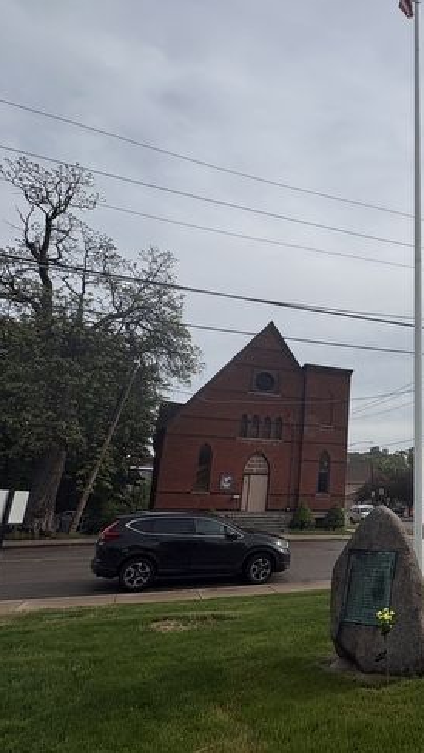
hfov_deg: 41.1
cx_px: 409
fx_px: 499
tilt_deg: +18.2
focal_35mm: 25
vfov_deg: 74.0
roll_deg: -0.6
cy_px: 360
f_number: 2.2
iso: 50
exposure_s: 1/3247
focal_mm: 2.22
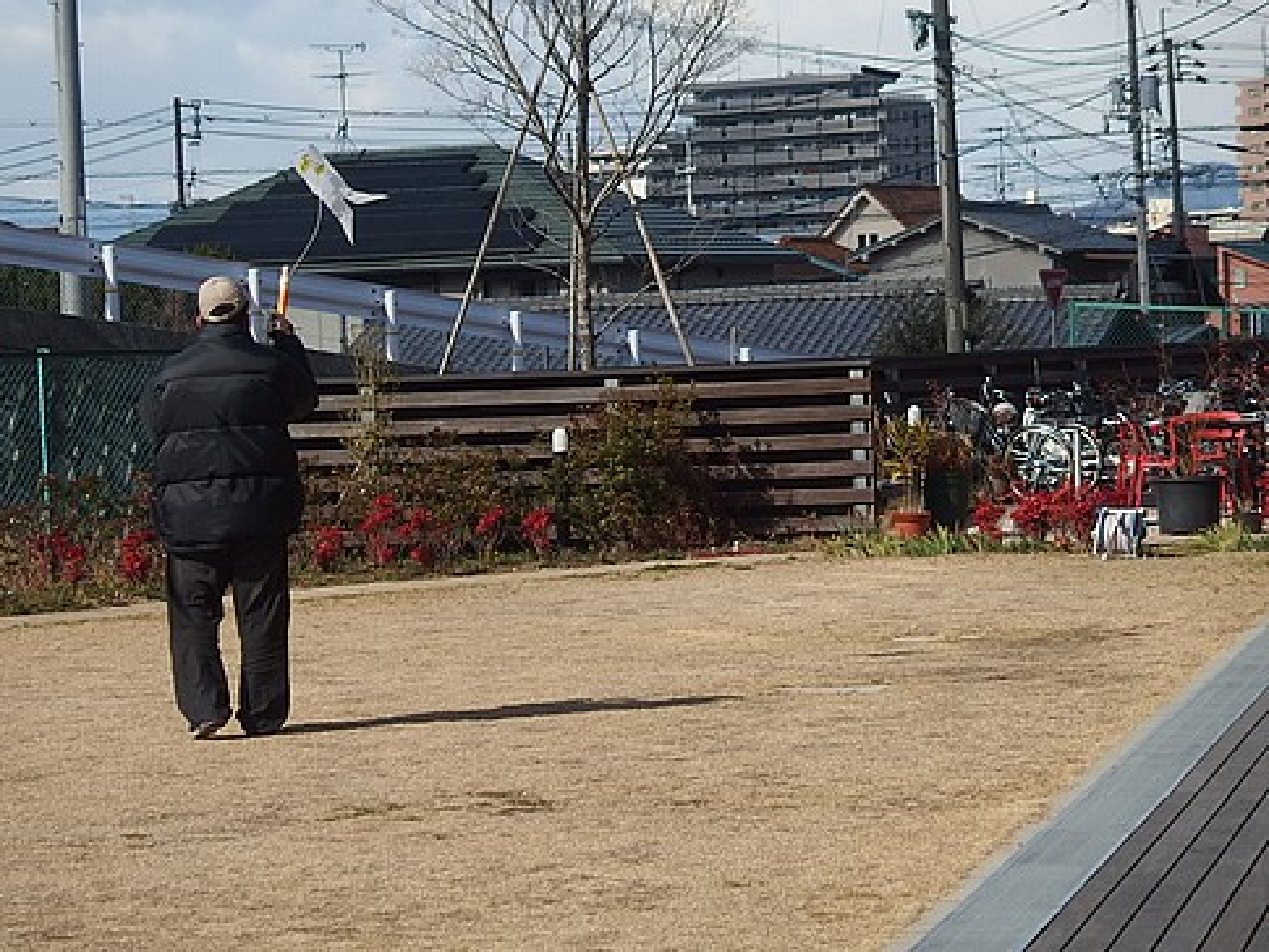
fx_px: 4767
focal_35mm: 130
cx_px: 634
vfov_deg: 11.4
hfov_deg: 15.2
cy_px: 476
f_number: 2.8
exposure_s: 1/2000
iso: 100
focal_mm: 23.5
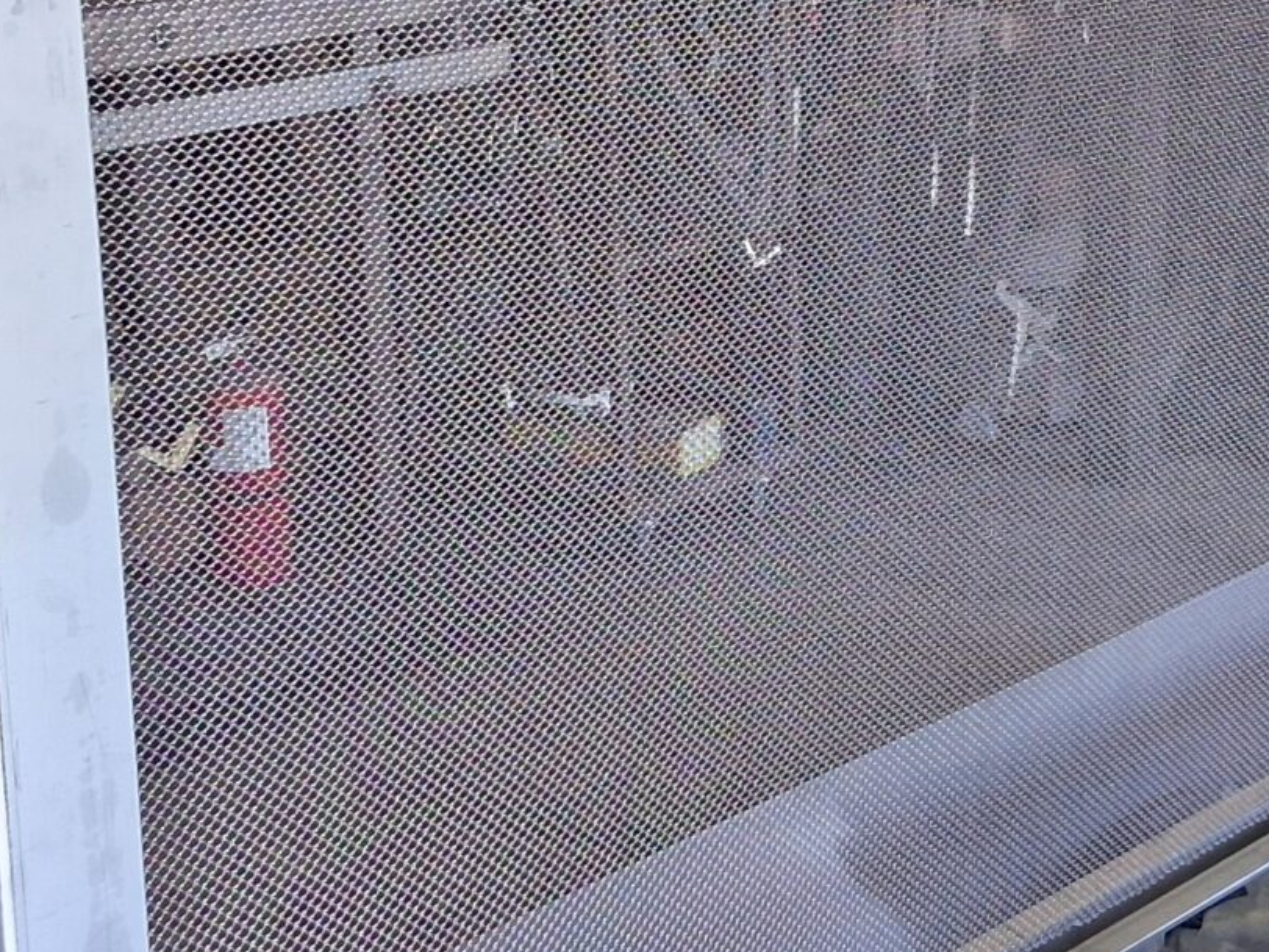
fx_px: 3006
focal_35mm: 82
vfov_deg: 17.9
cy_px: 300
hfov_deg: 23.8
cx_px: 678
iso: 250
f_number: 1.8
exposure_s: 1/120
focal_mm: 3.98
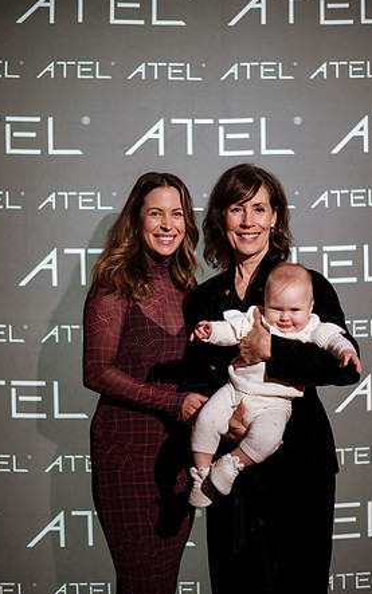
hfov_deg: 21.6
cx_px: 184
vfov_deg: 34.0
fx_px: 973
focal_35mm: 60
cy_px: 294
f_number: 1.4
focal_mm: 58
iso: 1250
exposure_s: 1/1000
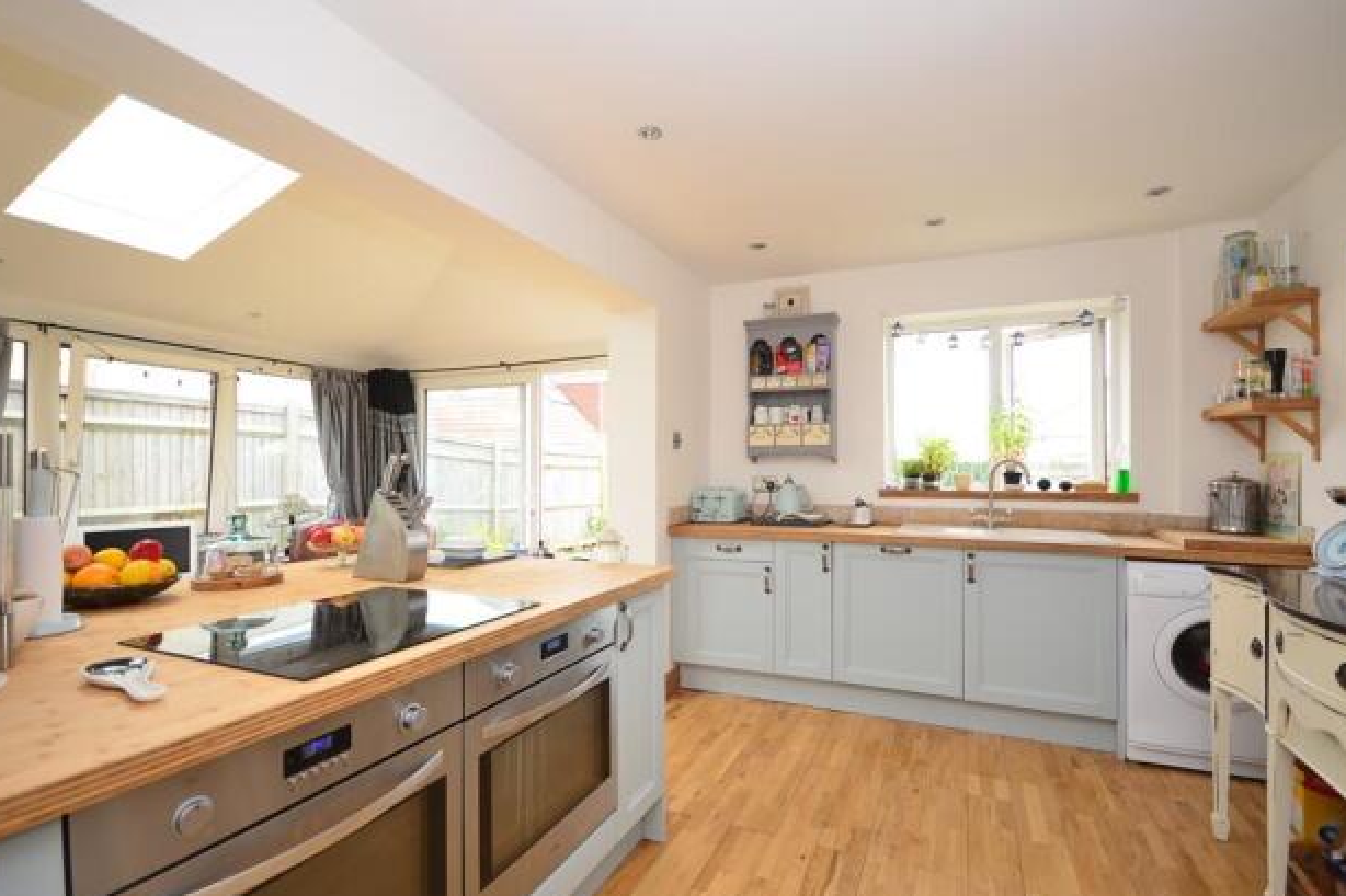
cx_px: 691
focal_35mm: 16
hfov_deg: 96.7
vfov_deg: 73.7
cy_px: 458
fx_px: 598
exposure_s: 1/60
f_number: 5
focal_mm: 10
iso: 200
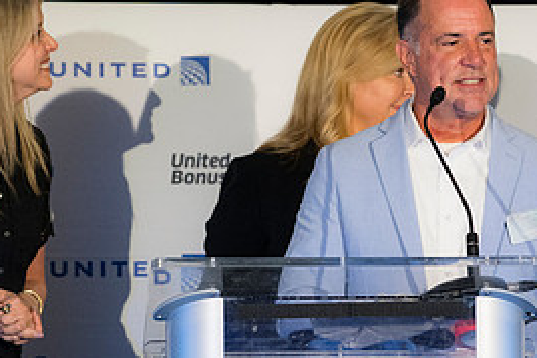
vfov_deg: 2.8
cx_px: 426
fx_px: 7294
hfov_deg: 4.2
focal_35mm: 489
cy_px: 259
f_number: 2.8
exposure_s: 1/160
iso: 900
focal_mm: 150
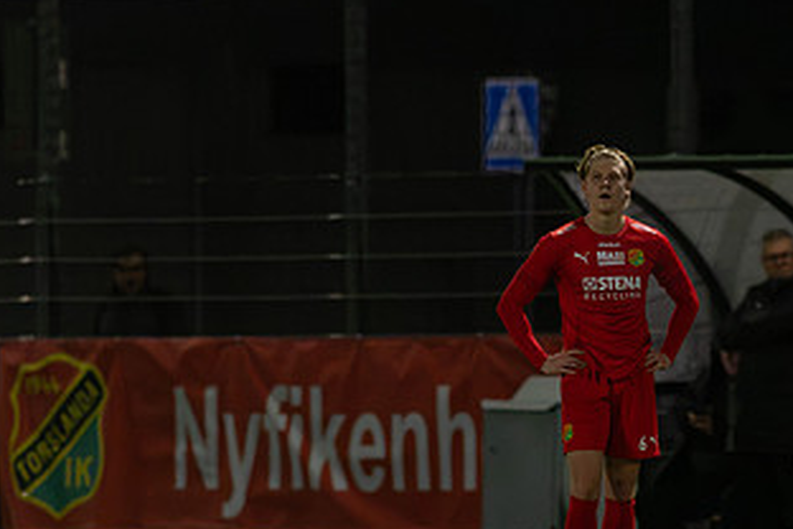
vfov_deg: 1.6
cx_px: 640
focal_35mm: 836
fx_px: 18414
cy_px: 378
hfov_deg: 2.5
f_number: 3.2
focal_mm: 300
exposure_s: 1/1000
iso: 8000
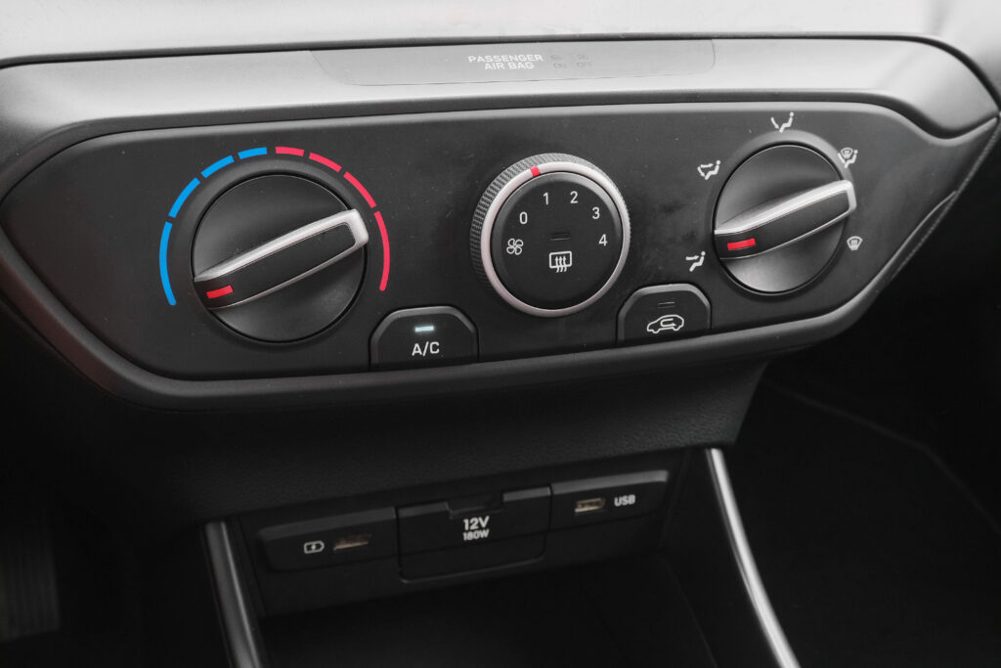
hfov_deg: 51.9
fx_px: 1029
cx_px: 500
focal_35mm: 37
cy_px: 334
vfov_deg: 36.0
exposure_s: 1/60
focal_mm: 24.9
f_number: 9
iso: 2000
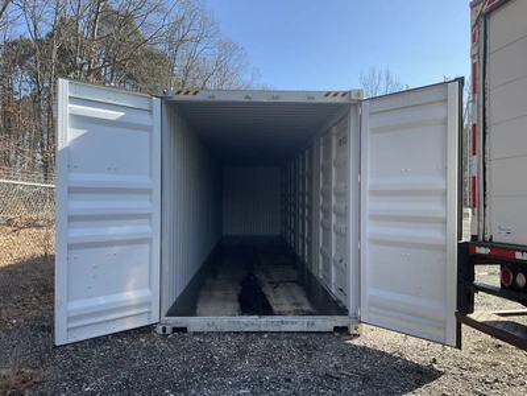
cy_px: 198
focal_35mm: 29
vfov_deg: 48.2
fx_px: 442
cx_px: 264
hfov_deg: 61.7
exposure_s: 1/519
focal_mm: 3
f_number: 1.8
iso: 25
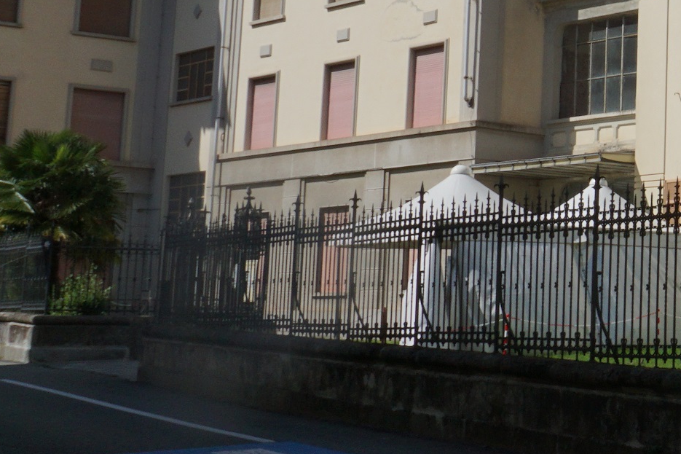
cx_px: 977
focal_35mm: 77
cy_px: 113
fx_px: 1456
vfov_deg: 17.6
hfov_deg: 22.4
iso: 200
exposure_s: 1/160
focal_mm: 16
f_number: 22
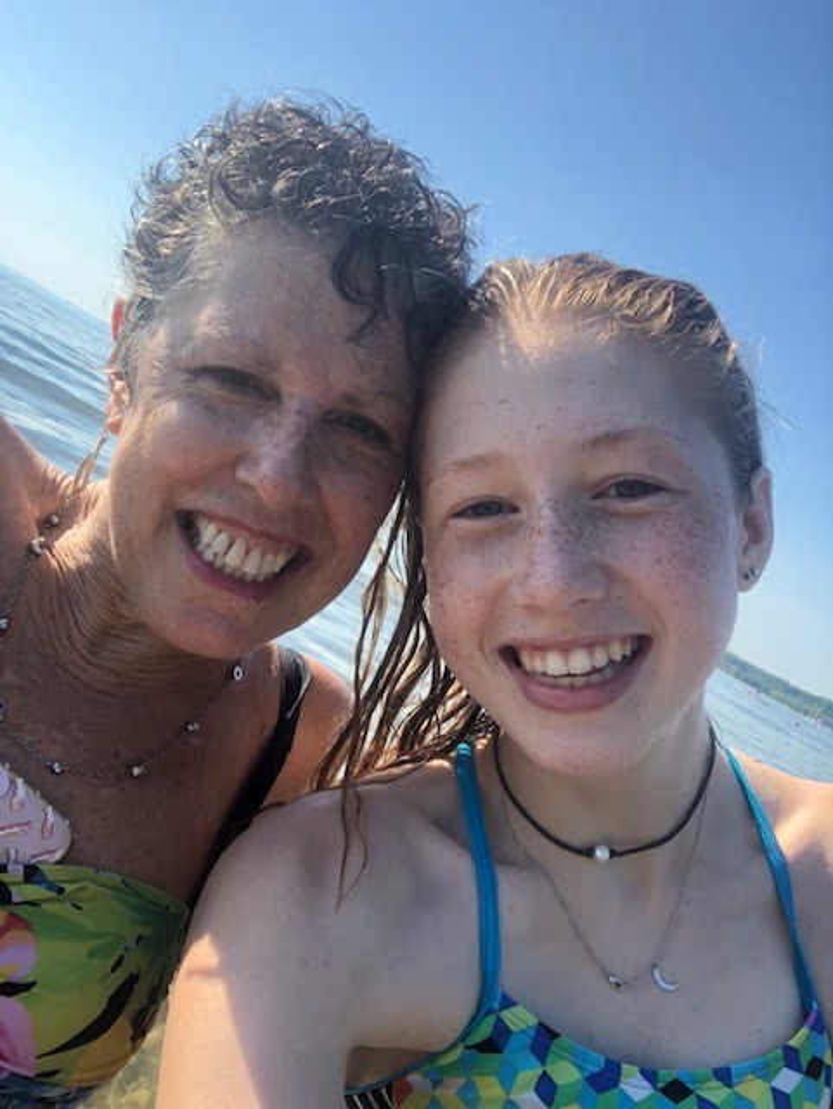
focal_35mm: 32
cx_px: 416
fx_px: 1025
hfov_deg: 44.2
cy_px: 554
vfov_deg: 56.8
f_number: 2.2
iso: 20
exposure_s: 1/383
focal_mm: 2.87
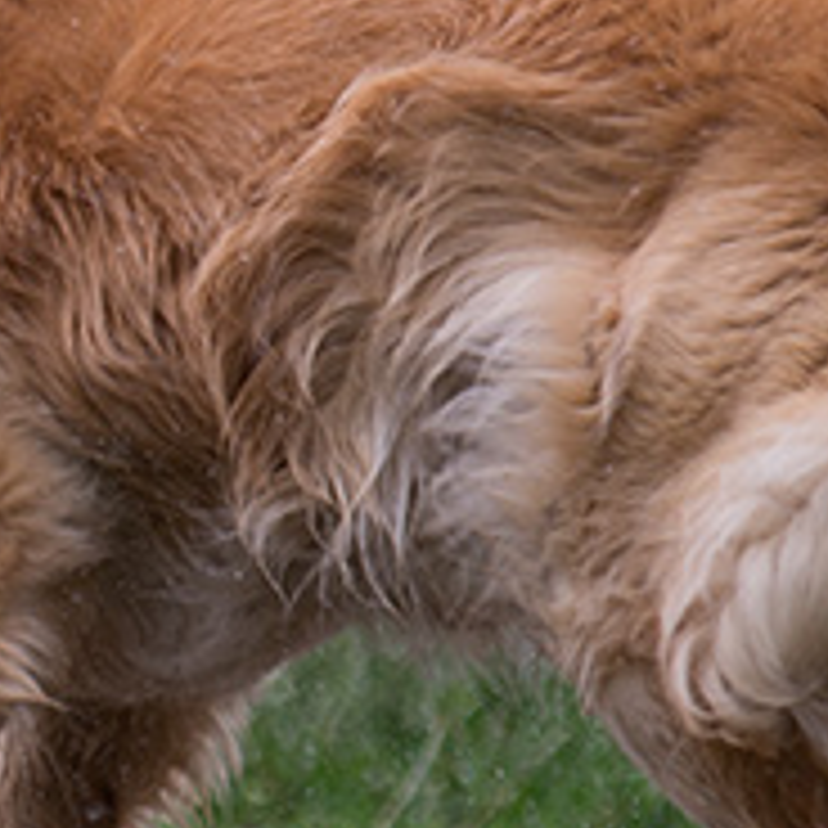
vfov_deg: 2.9
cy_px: 338
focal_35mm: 612
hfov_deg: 2.9
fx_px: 16562
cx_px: -441
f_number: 2.8
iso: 500
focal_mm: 130
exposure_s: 1/1000
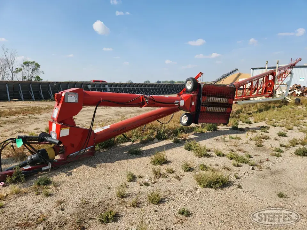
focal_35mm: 23
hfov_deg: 73.9
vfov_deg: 58.9
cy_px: 115
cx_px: 154
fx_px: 204
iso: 20
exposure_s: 1/1610
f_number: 1.8
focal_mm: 5.4
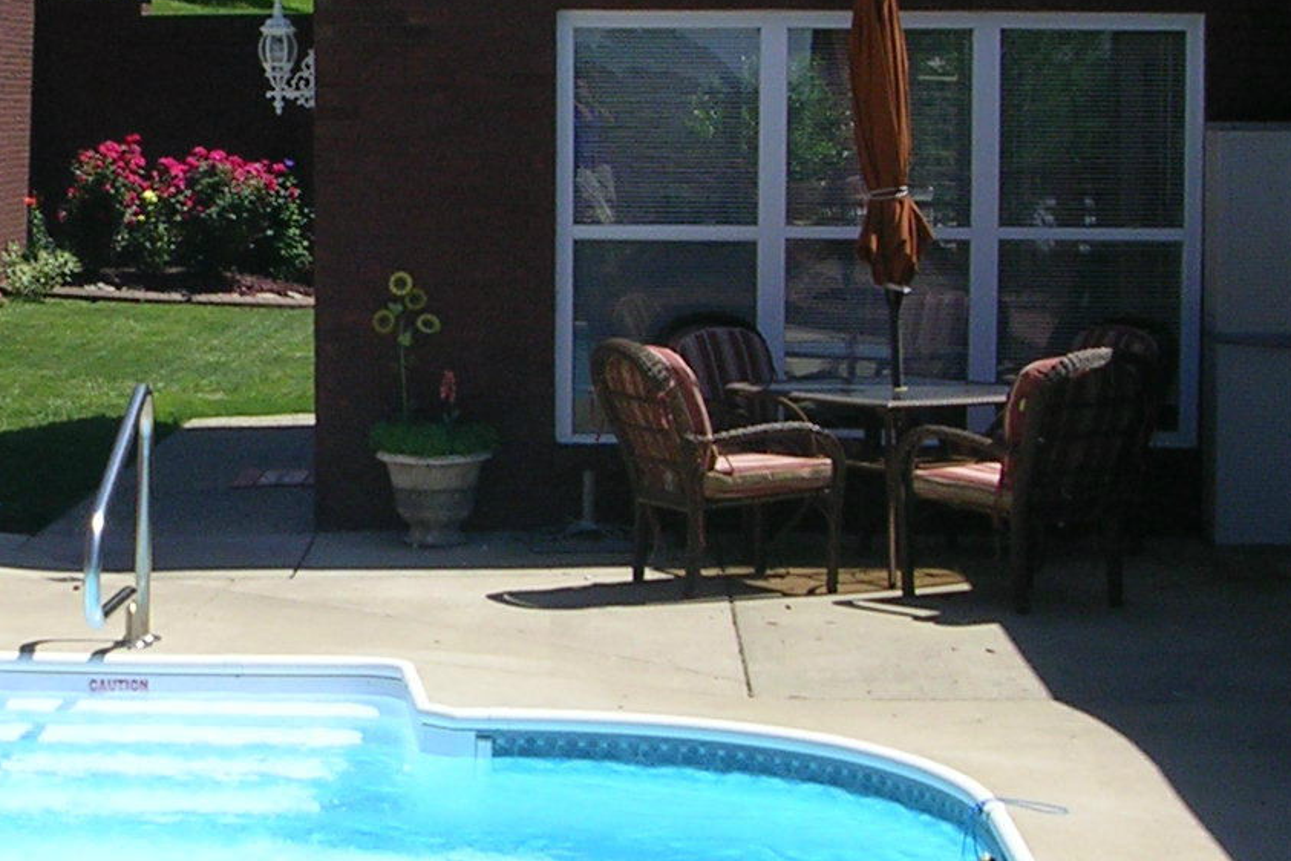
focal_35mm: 96
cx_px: 208
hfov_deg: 20.9
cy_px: 285
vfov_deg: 14.2
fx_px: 3442
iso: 50
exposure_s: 1/310
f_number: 5.6
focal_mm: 5.8
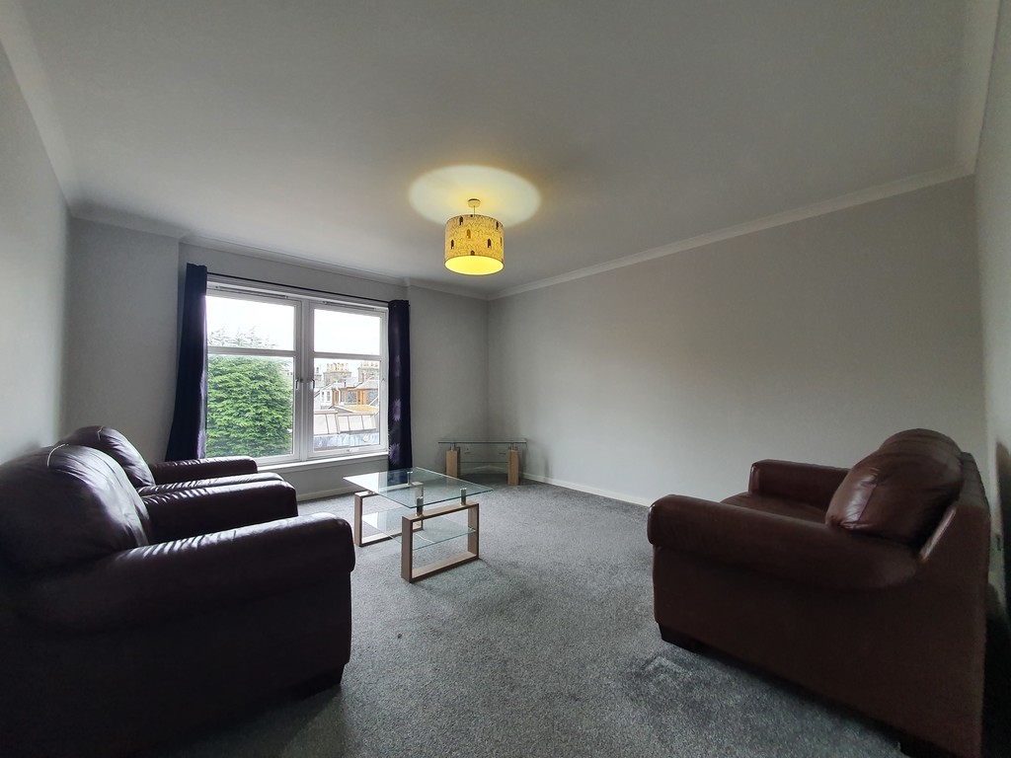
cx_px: 506
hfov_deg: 106.2
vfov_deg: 89.9
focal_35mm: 13
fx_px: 380
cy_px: 379
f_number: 2.2
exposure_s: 1/50
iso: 125
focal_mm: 1.8
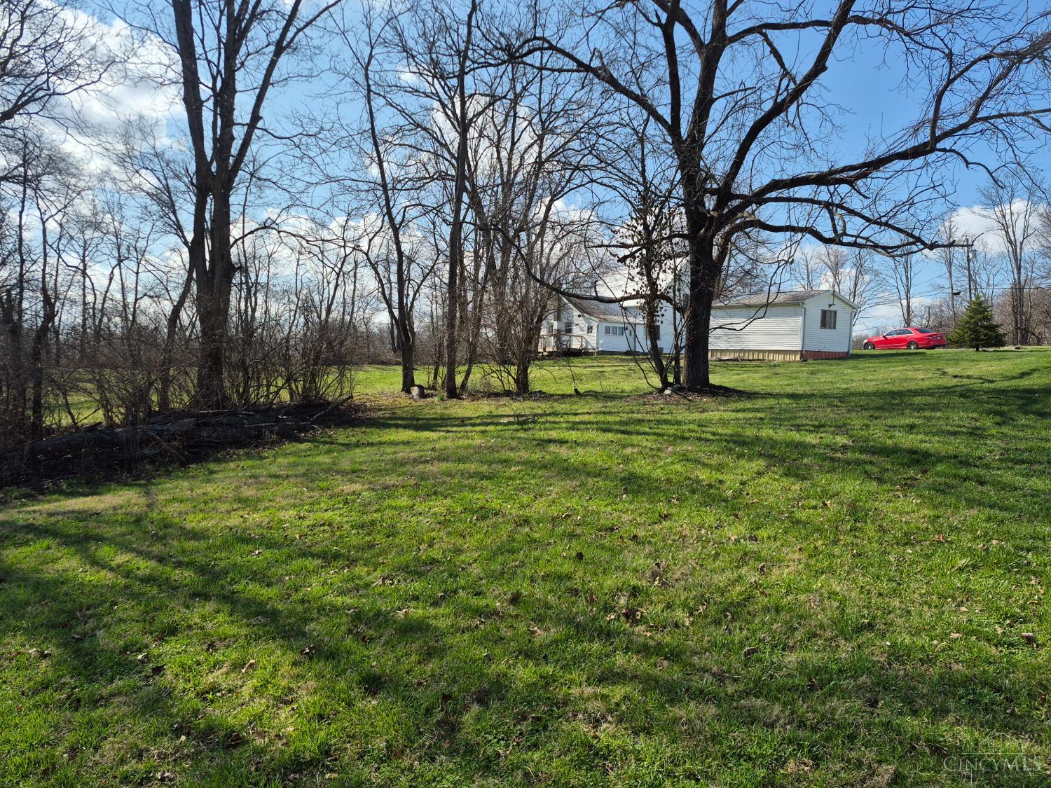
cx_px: 526
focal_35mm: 23
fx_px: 698
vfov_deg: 58.9
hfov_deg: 73.9
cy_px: 394
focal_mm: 5.4
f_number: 1.8
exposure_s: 1/2136
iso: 25
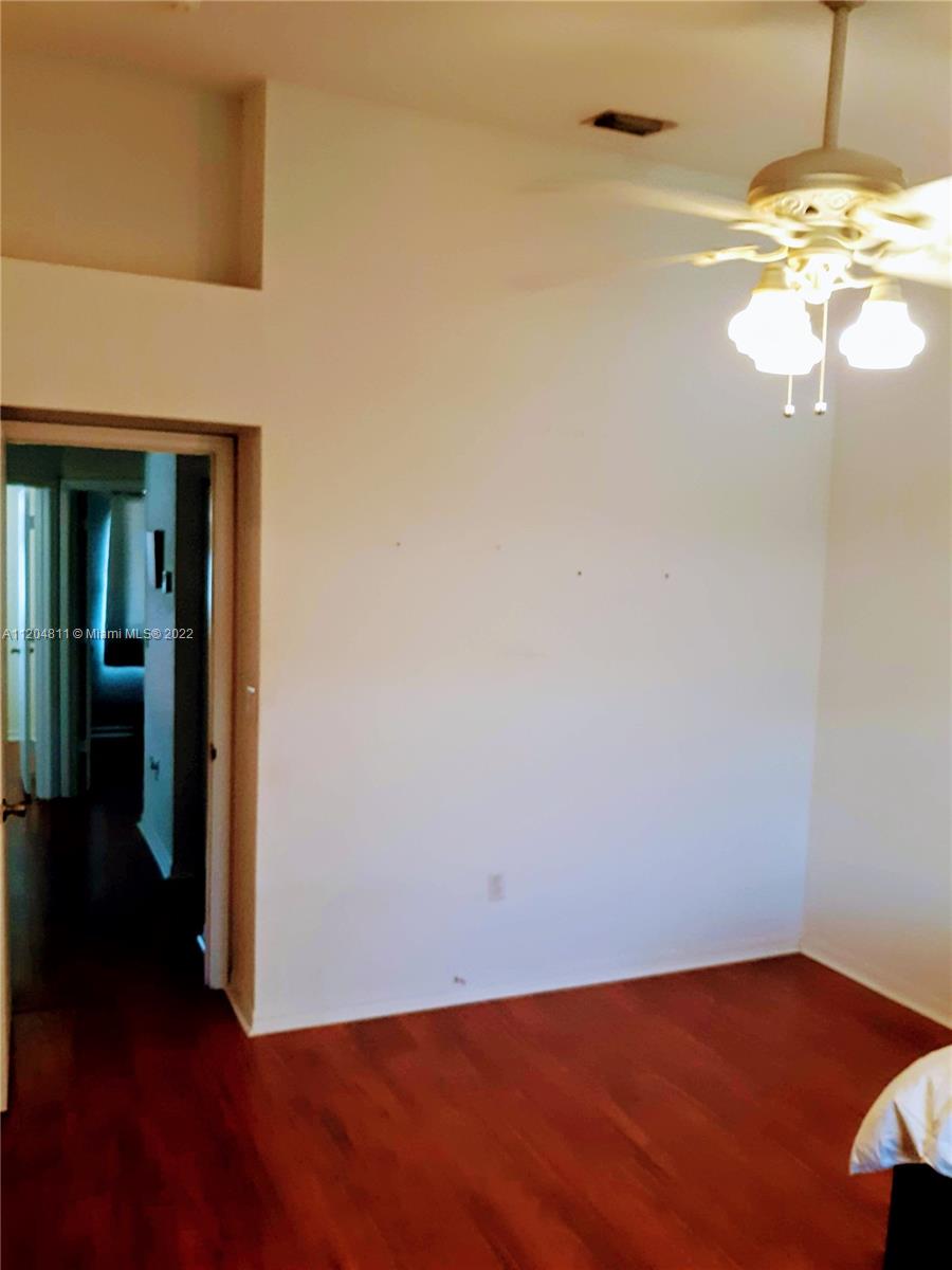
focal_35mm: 28
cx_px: 476
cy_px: 635
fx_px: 1027
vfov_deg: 63.4
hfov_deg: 49.7
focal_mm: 3.7
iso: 200
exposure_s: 1/40
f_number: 1.7
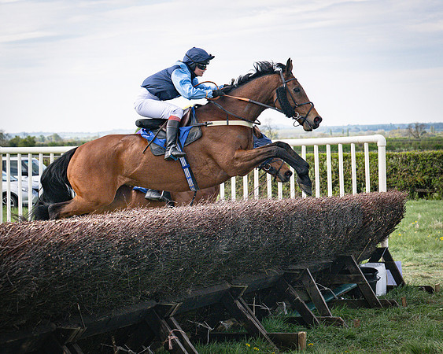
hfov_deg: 15.8
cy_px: 114
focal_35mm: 122
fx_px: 1600
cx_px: 239
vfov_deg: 12.6
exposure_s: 1/3200
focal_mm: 70
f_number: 5
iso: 400
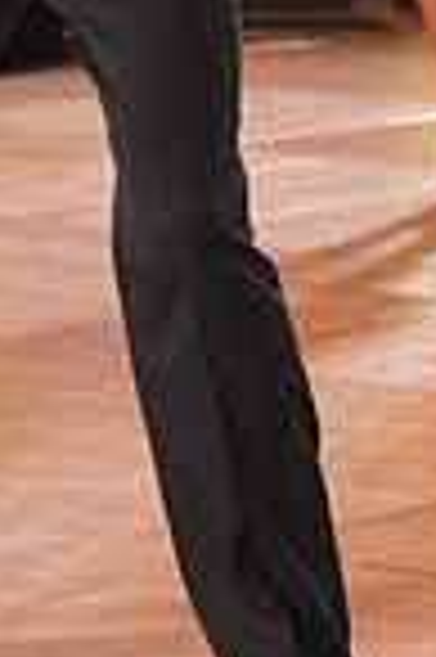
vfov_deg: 7.1
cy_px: -392
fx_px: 5153
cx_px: -218
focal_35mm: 283
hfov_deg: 4.8
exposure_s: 1/400
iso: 2500
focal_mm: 71
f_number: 4
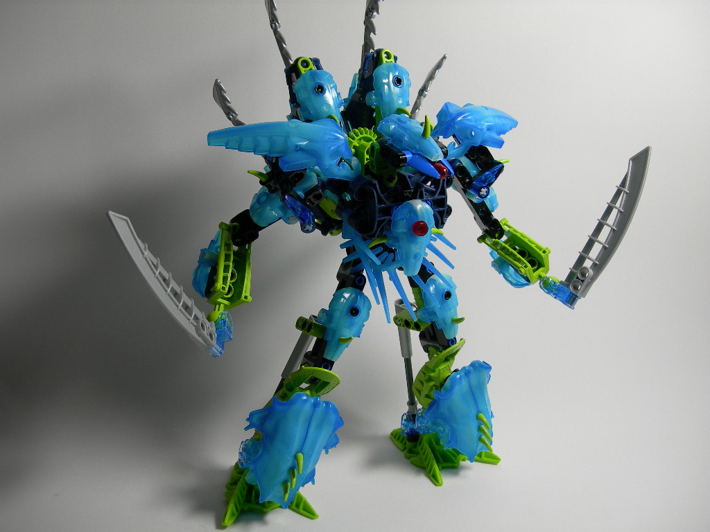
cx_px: 355
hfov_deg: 49.0
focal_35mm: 38
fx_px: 779
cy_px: 266
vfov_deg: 37.7
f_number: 2.8
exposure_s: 1/37.4
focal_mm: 7.8
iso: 50
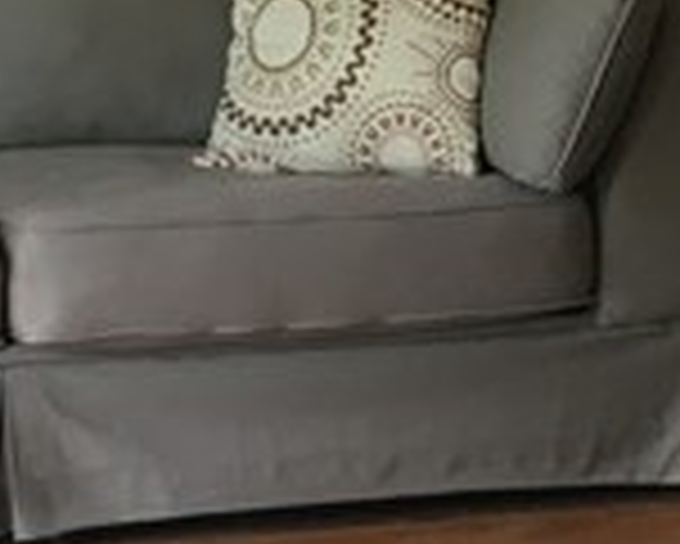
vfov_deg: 8.1
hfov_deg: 10.0
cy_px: 202
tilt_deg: -7.0
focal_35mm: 192
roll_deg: -0.2
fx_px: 3867
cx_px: 612
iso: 64
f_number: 2.2
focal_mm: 4.15
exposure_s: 1/30
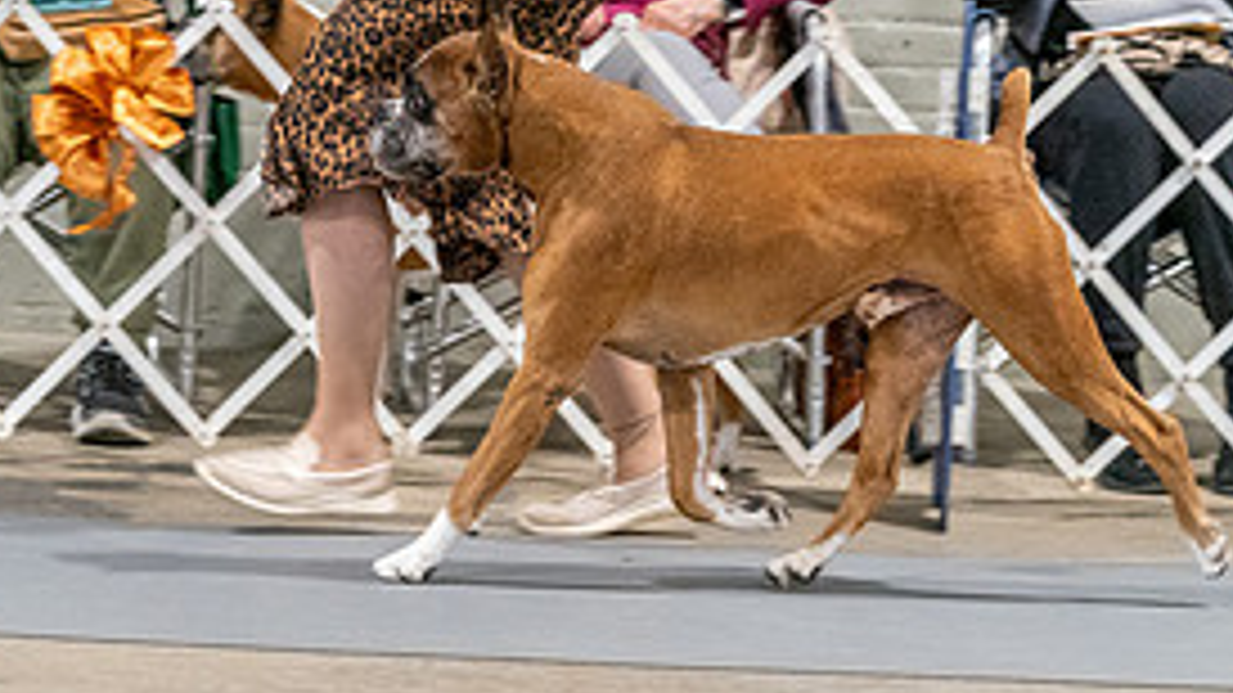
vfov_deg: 4.3
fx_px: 9283
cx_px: 410
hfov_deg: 7.6
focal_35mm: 284
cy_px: -83
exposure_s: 1/250
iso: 6400
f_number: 3.2
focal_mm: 128
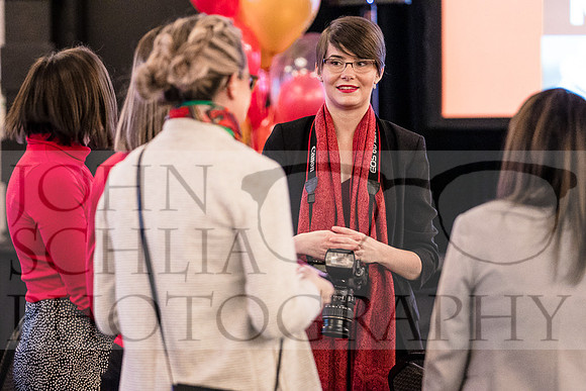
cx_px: 293
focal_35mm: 181
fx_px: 2947
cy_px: 196
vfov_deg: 7.6
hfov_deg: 11.4
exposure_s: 1/60
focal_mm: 121
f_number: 2.8
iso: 5000
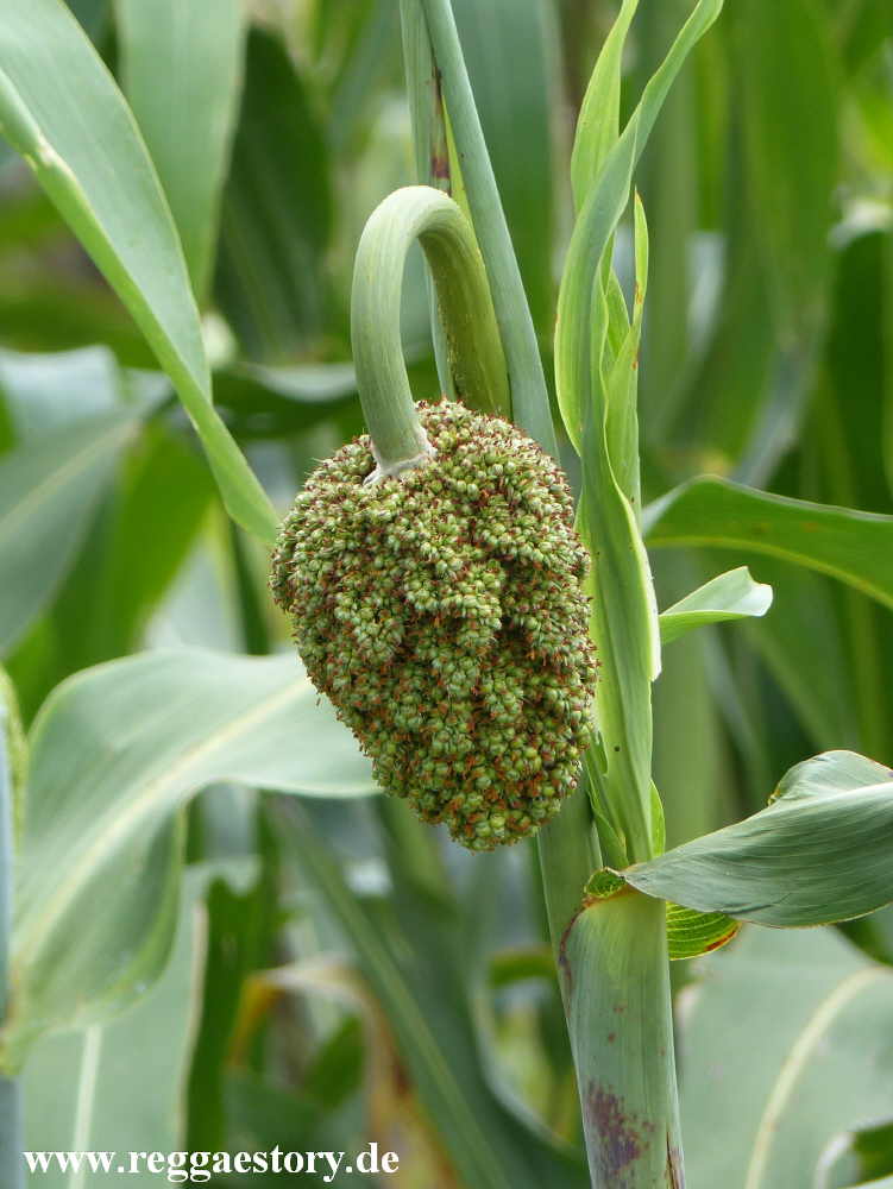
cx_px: 446
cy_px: 594
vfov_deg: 3.6
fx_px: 19177
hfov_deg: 2.7
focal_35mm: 558
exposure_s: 1/200
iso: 100
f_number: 4
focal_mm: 100.5
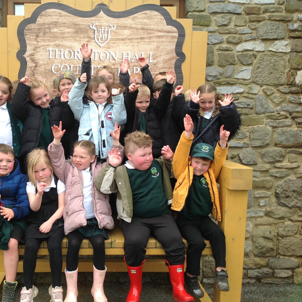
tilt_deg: +3.1
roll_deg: -0.4
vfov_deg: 40.0
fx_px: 415
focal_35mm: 42
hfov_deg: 39.5
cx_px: 99
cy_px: 151
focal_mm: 4.28
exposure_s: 1/318
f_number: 2.4
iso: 50
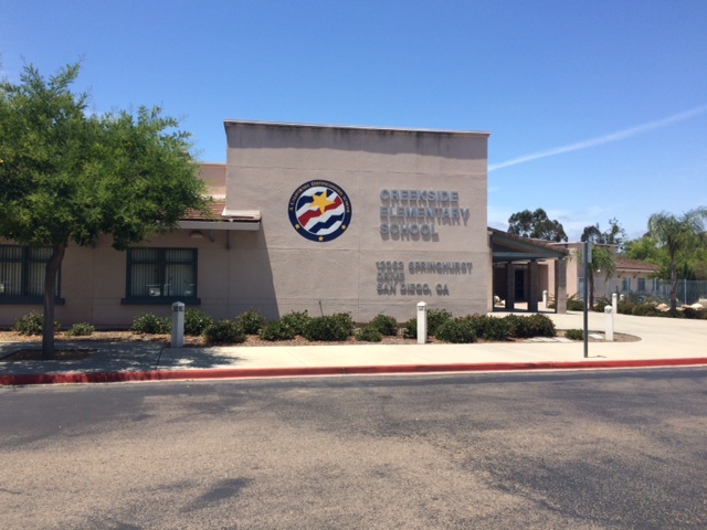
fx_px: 592
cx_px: 354
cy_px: 265
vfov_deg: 48.2
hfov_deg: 61.7
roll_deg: +0.9
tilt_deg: +2.5
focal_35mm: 29
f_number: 2.2
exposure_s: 1/2415
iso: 32
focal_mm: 4.15
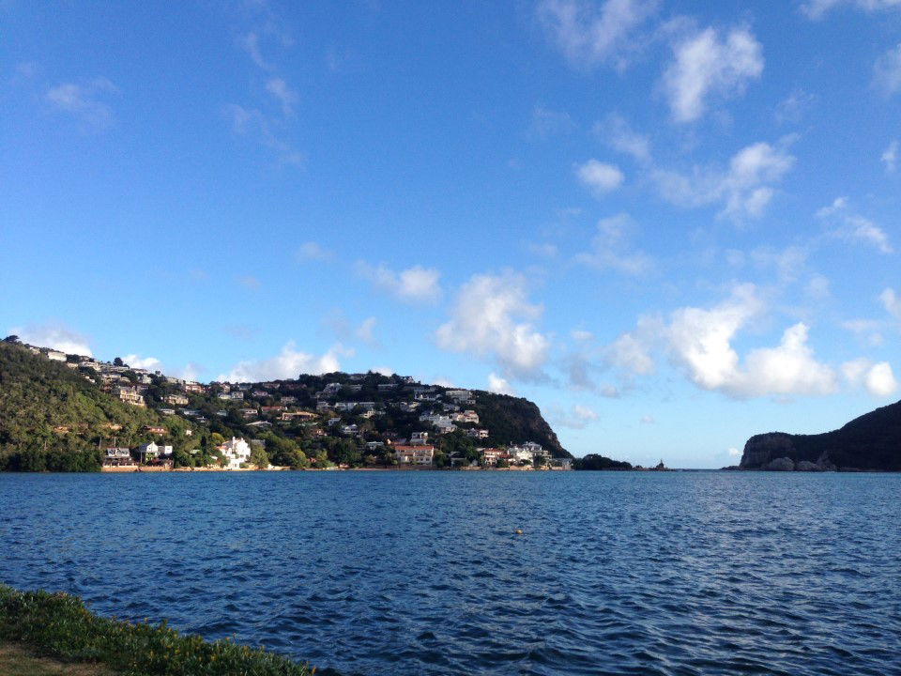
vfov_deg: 42.9
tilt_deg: +9.1
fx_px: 859
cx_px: 450
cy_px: 338
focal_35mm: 33
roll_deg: -1.4
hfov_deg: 55.4
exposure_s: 1/1261
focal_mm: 4.12
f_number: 2.4
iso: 50
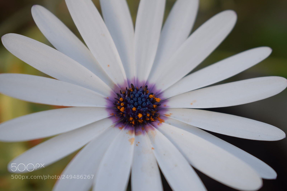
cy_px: 96
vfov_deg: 16.5
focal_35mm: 82
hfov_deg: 24.6
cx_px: 144
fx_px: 658
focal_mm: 55
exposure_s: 1/160
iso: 200
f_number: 6.3
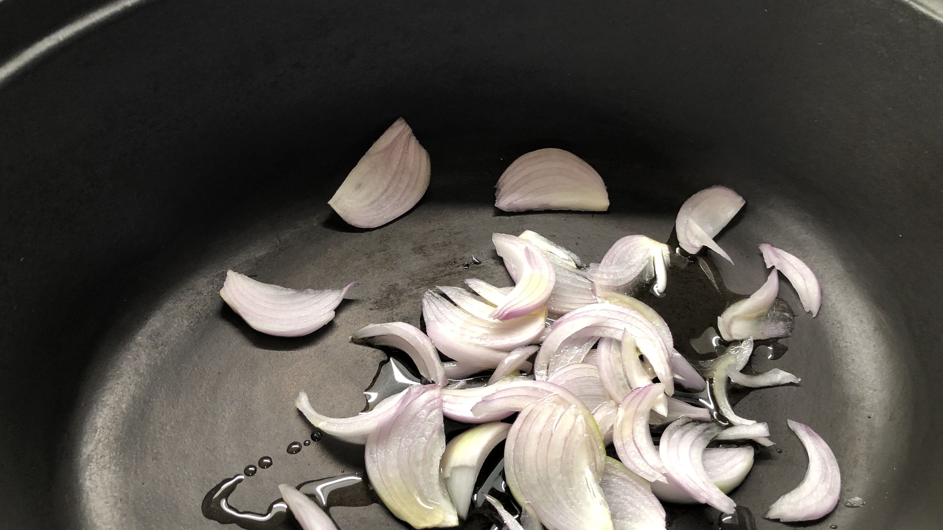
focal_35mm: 31
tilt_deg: -54.2
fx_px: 775
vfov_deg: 37.7
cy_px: 308
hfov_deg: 62.6
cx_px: 467
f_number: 1.8
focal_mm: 3.99
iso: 40
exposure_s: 1/20
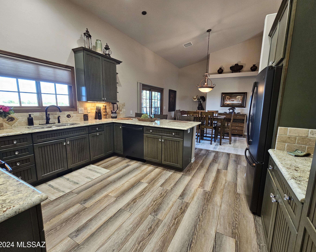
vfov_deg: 88.0
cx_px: 166
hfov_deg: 100.6
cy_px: 126
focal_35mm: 14
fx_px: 131
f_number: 2.2
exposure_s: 1/60
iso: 320
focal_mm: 2.2
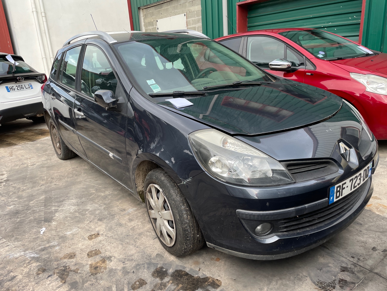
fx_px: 291
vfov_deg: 53.1
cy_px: 146
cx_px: 194
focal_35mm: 26
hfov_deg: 67.3
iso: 50
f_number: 1.6
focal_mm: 4.2
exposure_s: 1/121
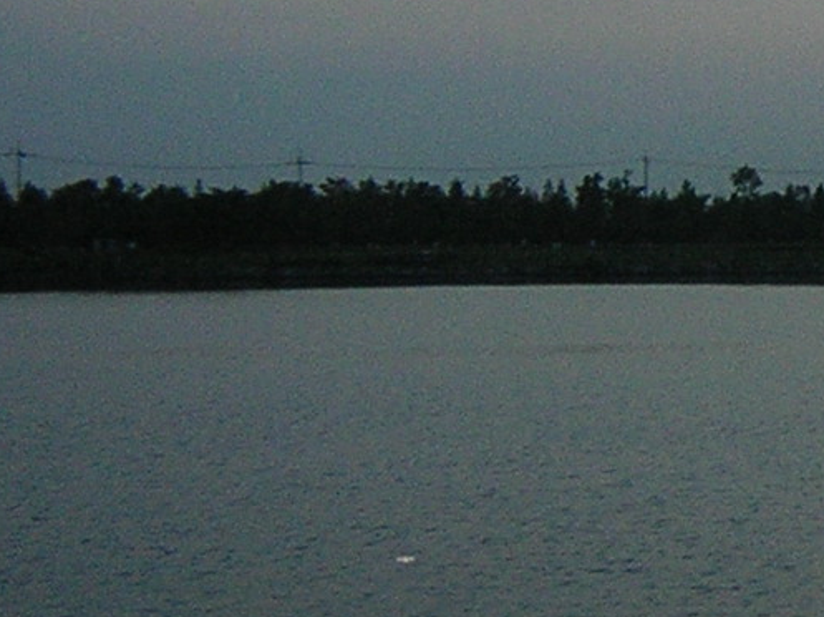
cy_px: 81
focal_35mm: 116
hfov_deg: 16.1
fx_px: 2759
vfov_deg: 12.7
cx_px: 1068
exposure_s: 1/60.1
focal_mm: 4.7
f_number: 2.6
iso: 283
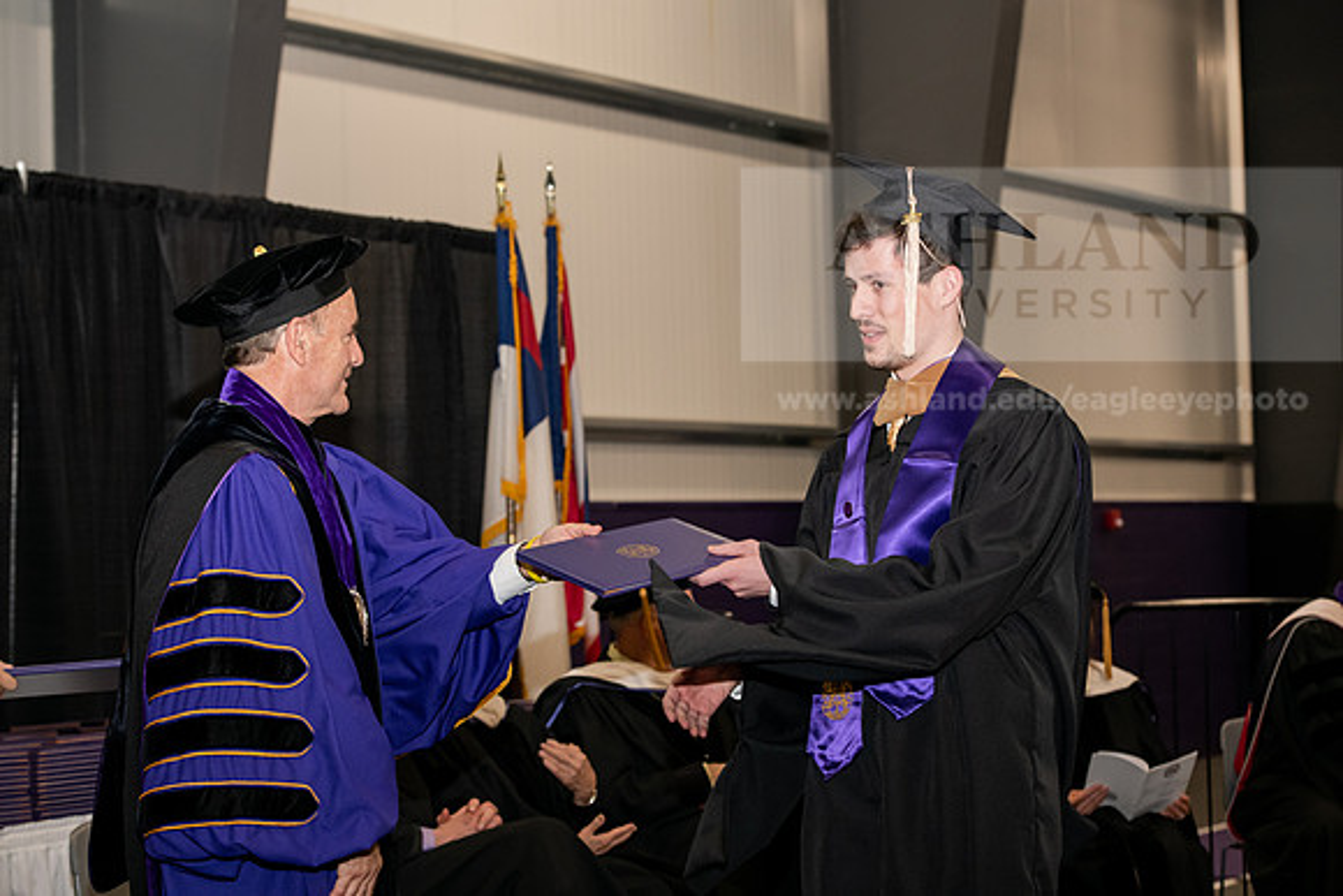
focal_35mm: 80
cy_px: 448
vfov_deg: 17.1
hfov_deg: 25.4
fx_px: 2985
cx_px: 672
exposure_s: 1/200
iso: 1600
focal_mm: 80
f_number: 5.6
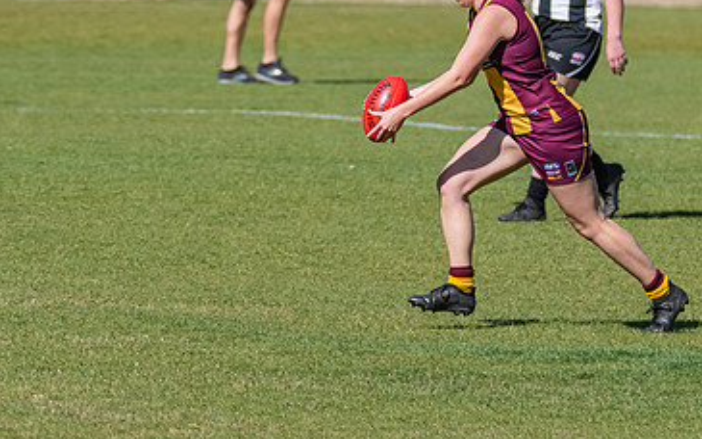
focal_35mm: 959
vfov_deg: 1.4
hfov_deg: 2.2
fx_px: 18345
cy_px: 131
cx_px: 608
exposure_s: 1/3200
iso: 800
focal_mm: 360
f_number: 8
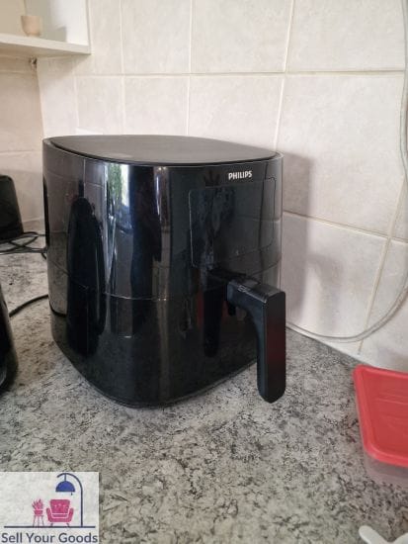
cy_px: 272
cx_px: 204
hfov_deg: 58.9
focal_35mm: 23
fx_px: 361
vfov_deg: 73.9
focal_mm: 6.4
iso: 100
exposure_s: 1/100
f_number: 1.8
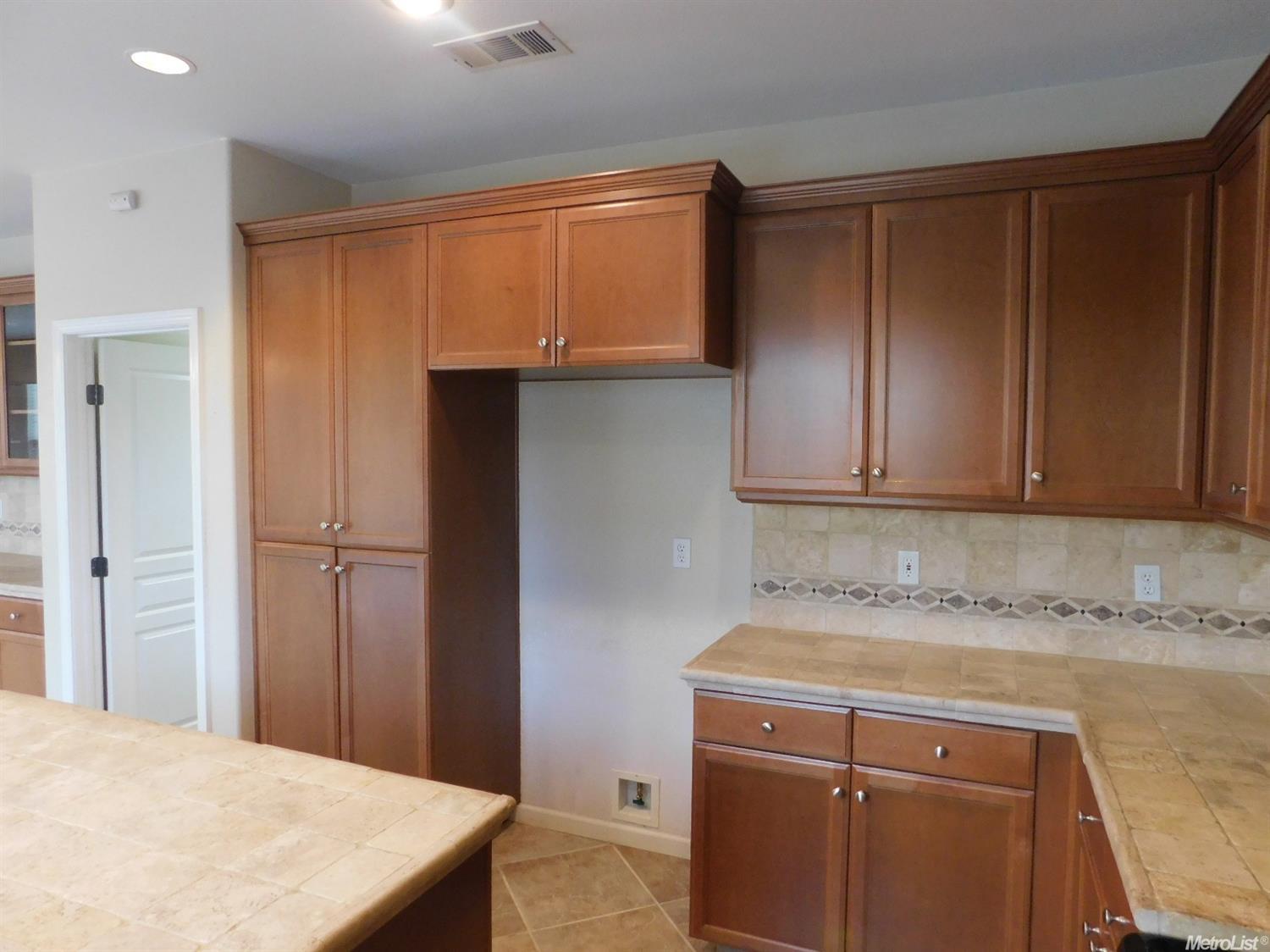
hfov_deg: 73.9
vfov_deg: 58.9
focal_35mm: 23
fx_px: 844
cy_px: 476
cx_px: 635
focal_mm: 4
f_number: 3
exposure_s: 1/30
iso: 400
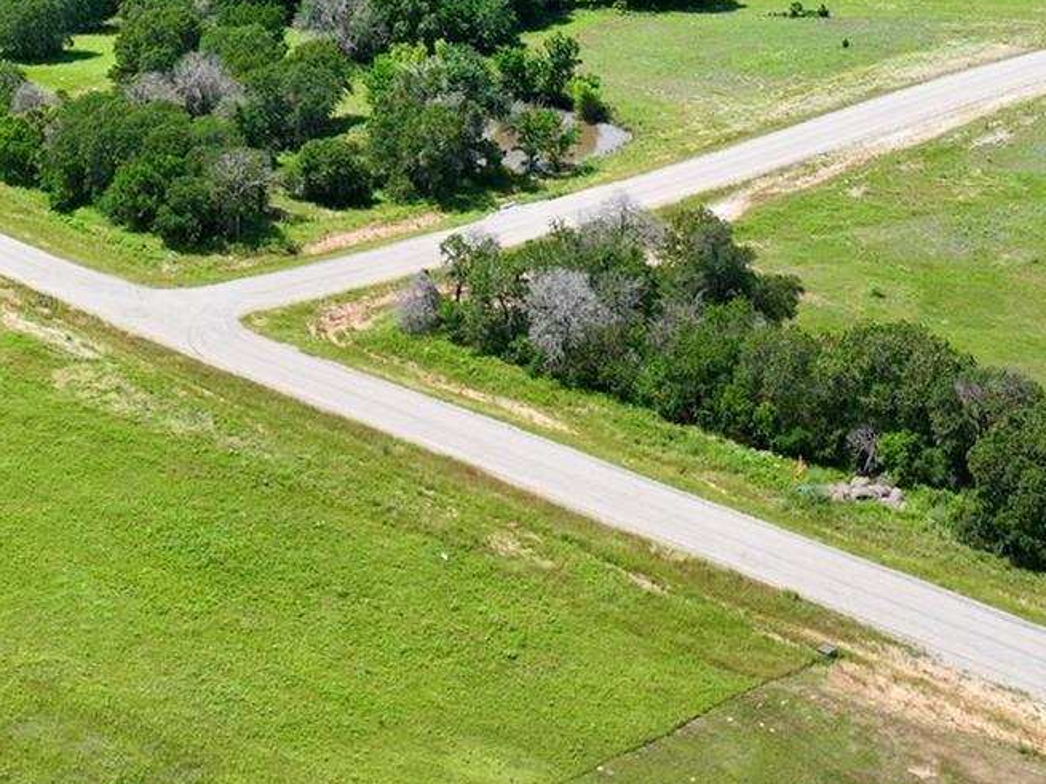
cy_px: -145
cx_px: 24
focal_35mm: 75
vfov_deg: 18.6
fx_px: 2266
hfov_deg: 24.9
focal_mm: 12.29
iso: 140
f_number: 2.8
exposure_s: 1/2000
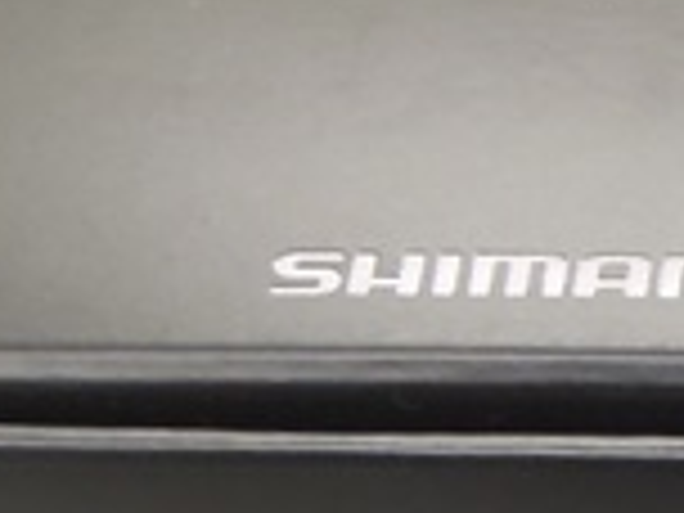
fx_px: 3912
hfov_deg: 9.5
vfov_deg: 7.4
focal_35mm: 198
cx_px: 1251
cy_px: 796
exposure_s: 1/30
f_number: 3.2
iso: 64
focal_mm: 5.5
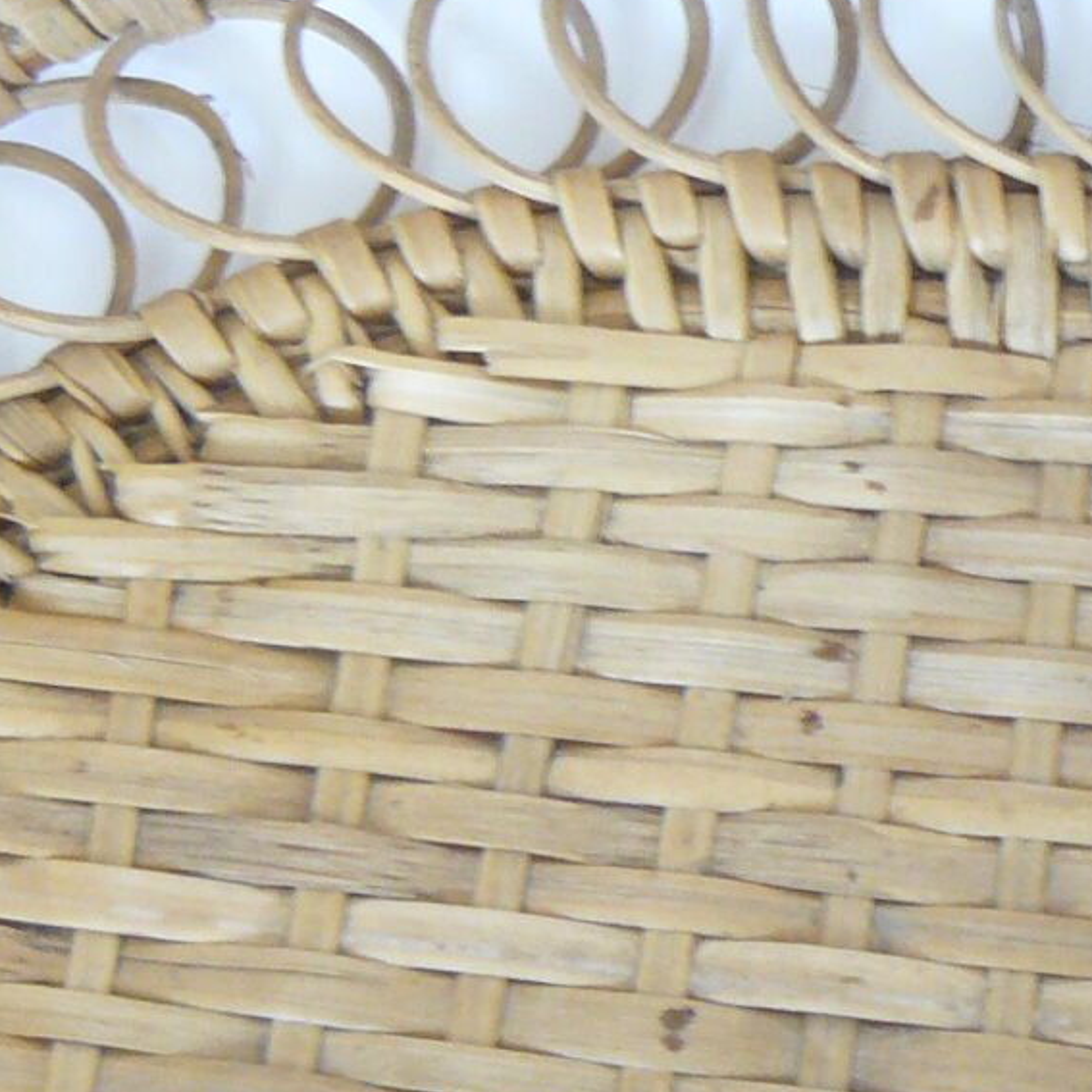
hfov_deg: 14.8
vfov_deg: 15.0
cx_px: 1198
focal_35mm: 115
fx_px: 4104
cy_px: 926
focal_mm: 6
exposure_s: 1/13
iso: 200
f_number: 2.8
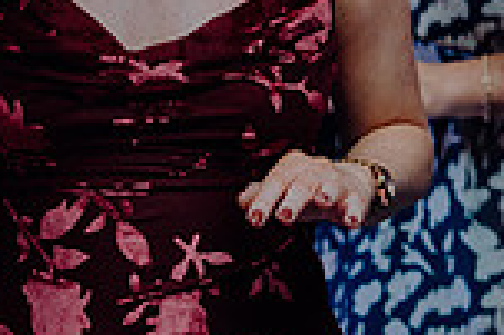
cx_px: 196
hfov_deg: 9.4
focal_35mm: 218
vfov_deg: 6.2
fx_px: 3049
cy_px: -171
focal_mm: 57
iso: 2500
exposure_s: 1/160
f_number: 3.5
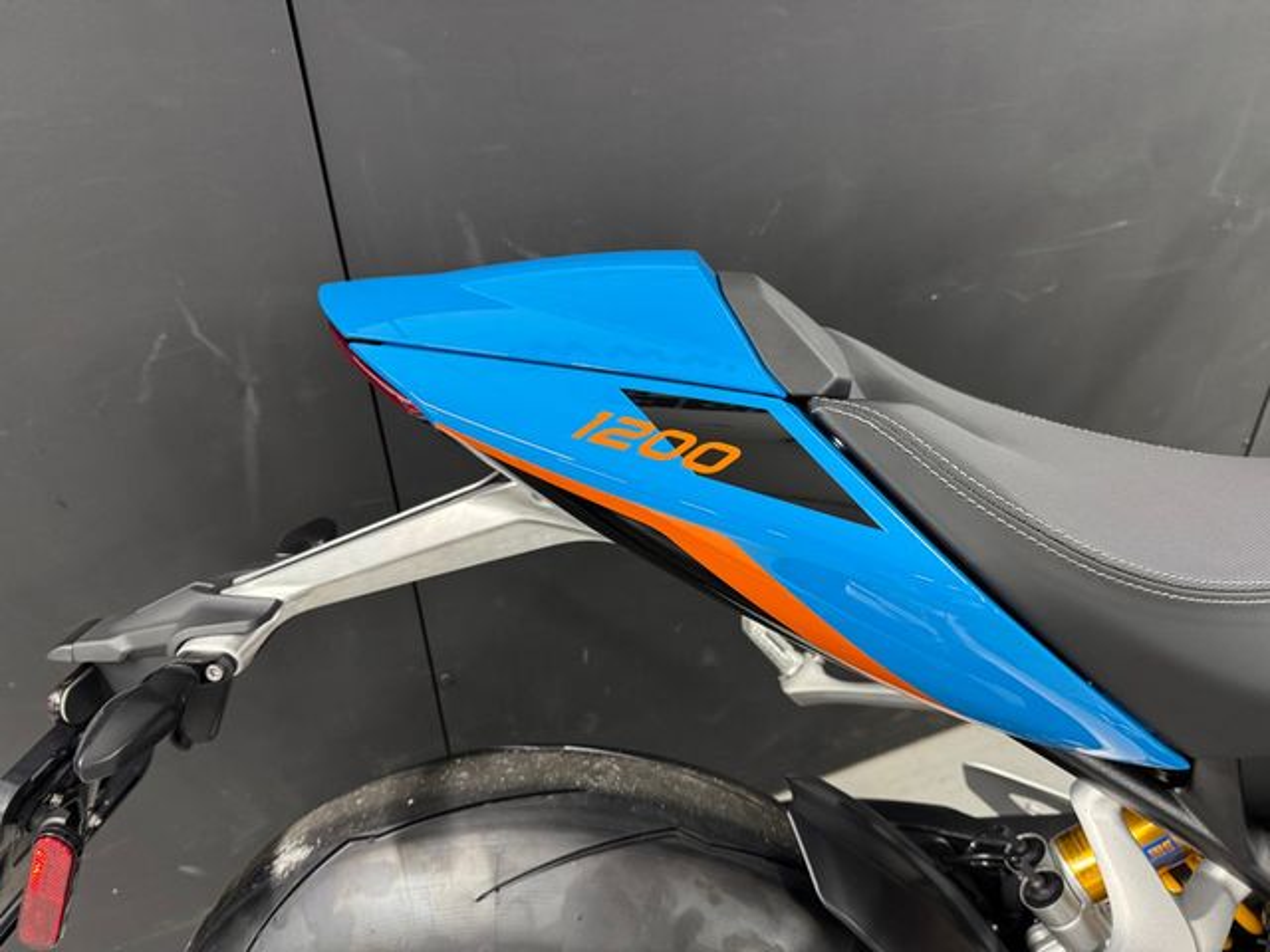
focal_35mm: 24
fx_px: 881
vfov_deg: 56.8
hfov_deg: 71.6
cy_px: 476
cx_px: 635
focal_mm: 6.76
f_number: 1.78
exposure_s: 1/50
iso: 320
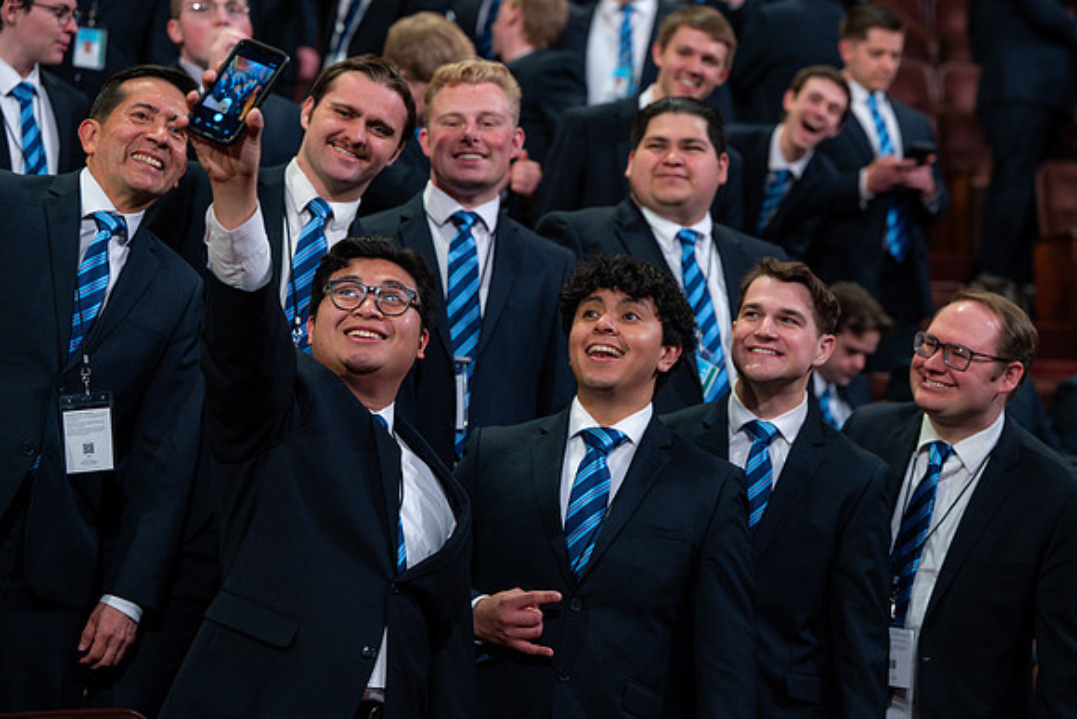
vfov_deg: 14.5
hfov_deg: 21.6
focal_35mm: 94
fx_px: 2820
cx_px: 590
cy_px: 325
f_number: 3.2
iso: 2500
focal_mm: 86
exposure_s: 1/500
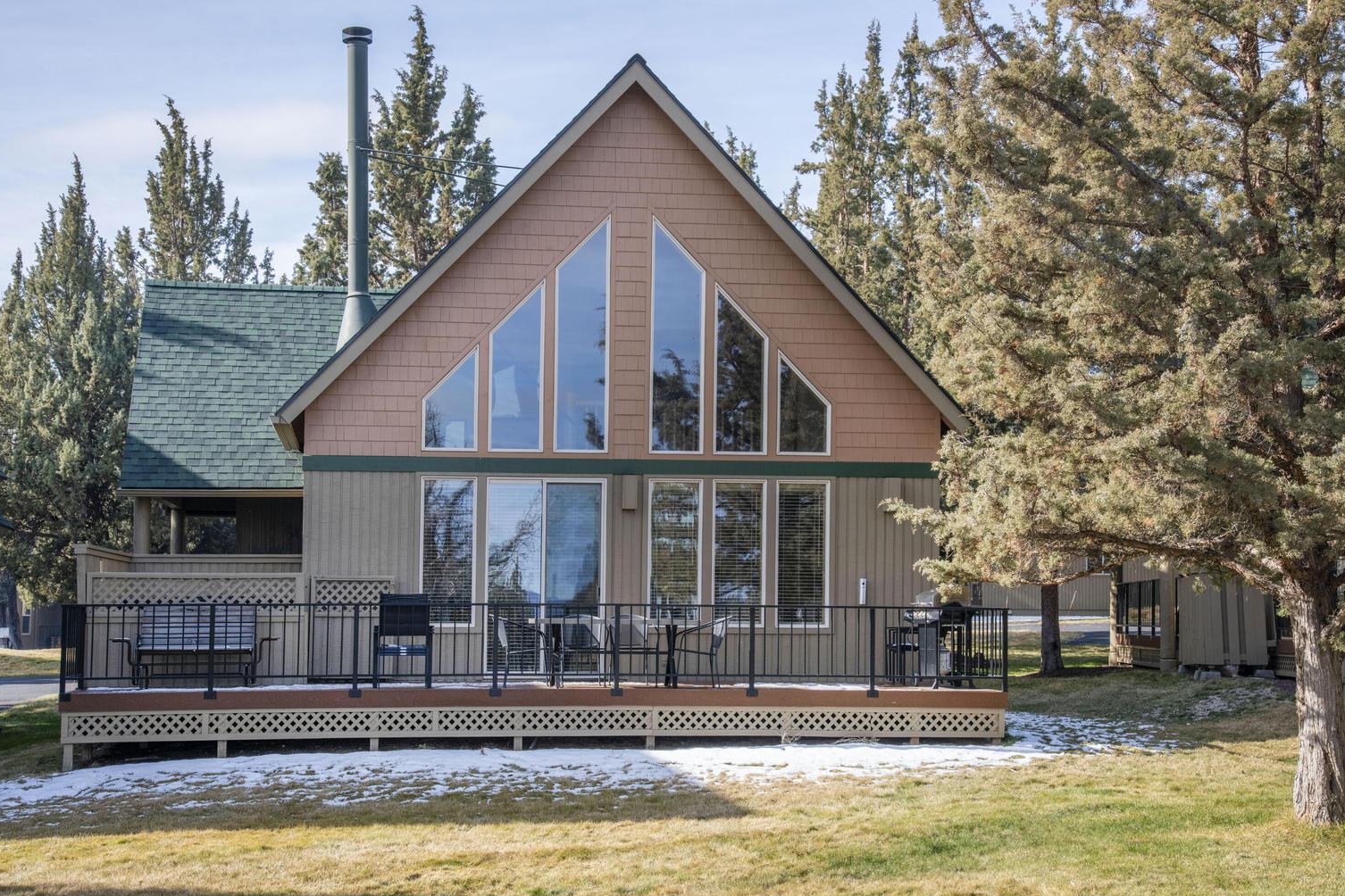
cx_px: 664
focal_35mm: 53
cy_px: 456
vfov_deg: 25.5
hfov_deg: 37.5
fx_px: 1980
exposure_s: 1/200
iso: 200
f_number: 11
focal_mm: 52
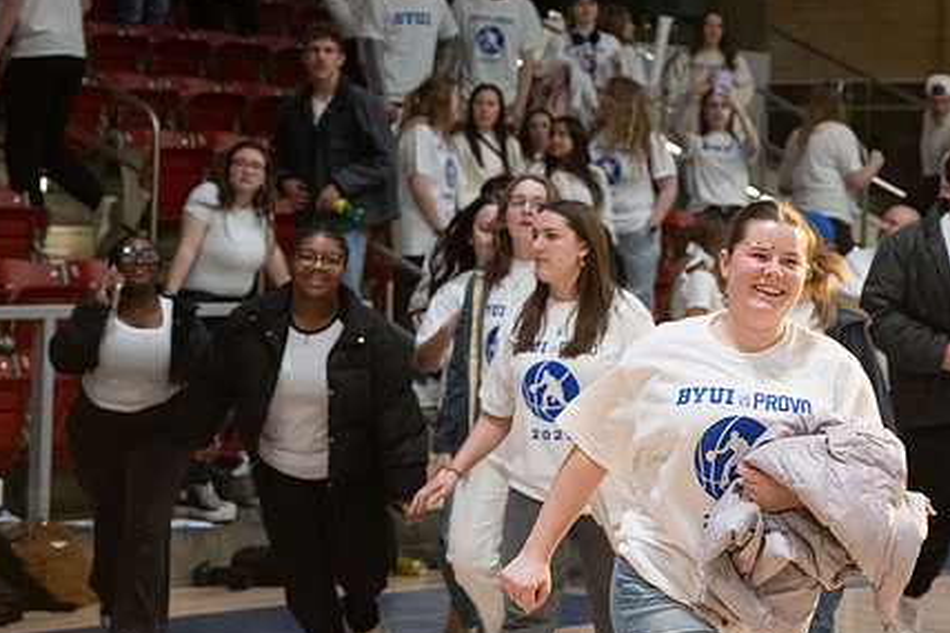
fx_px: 3218
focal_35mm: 122
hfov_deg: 16.7
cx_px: 731
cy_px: 296
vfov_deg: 11.2
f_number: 4
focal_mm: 70
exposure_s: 1/250
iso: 4000
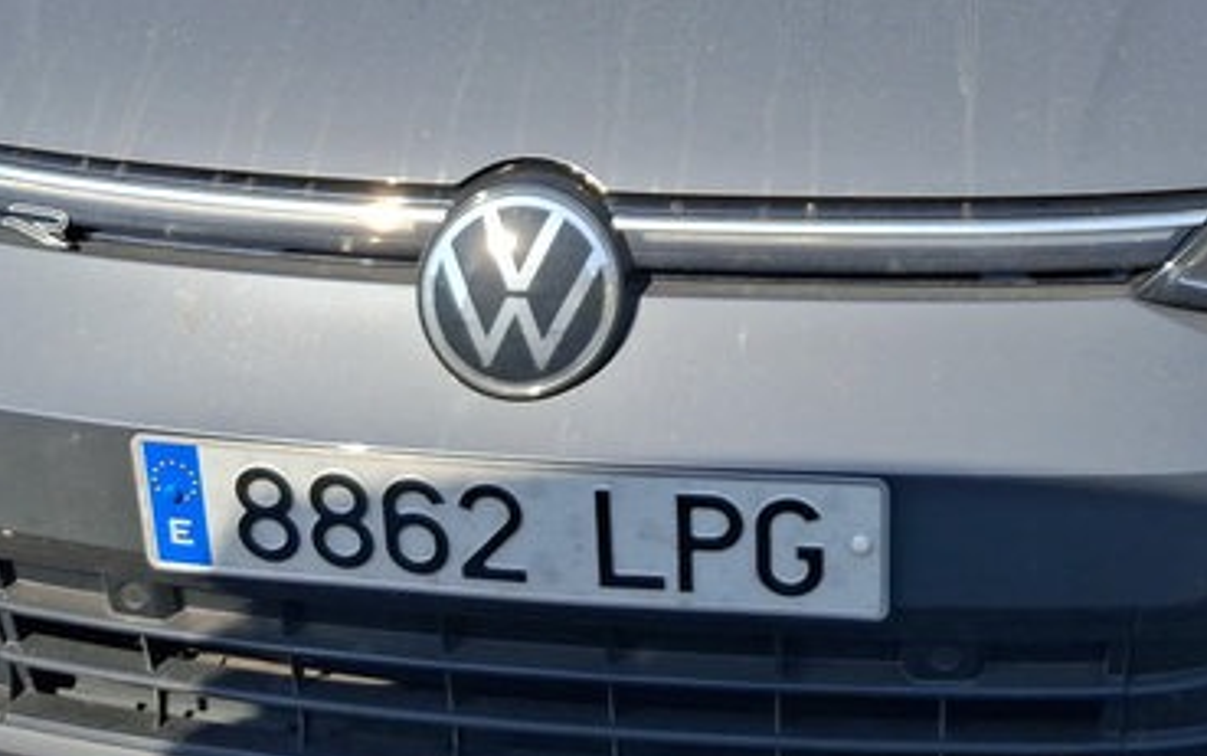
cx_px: 749
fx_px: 2040
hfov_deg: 32.8
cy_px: 7
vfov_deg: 20.3
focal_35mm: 62
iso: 20
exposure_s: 1/570
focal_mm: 4
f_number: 1.8
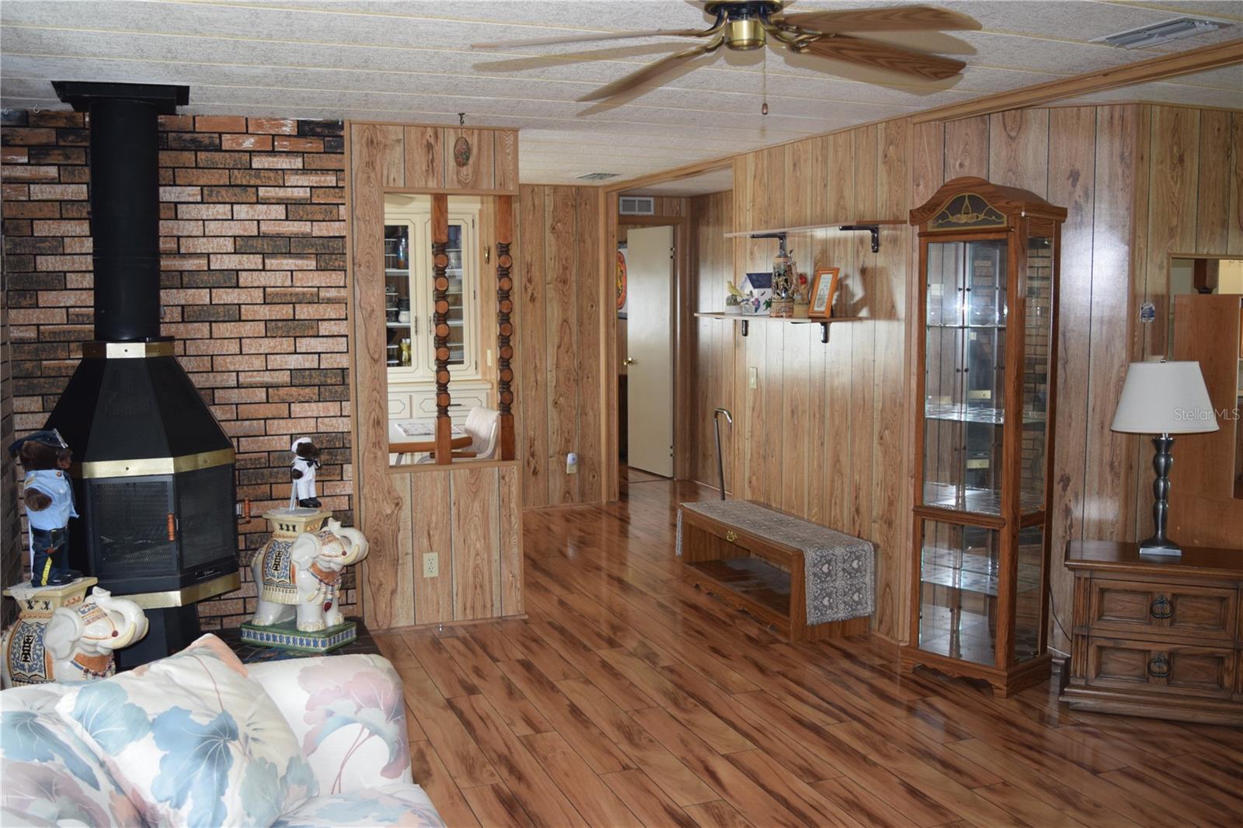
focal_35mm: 33
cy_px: 414
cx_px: 622
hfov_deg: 57.2
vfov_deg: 40.0
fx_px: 1139
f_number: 4
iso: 800
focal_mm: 22
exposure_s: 1/60
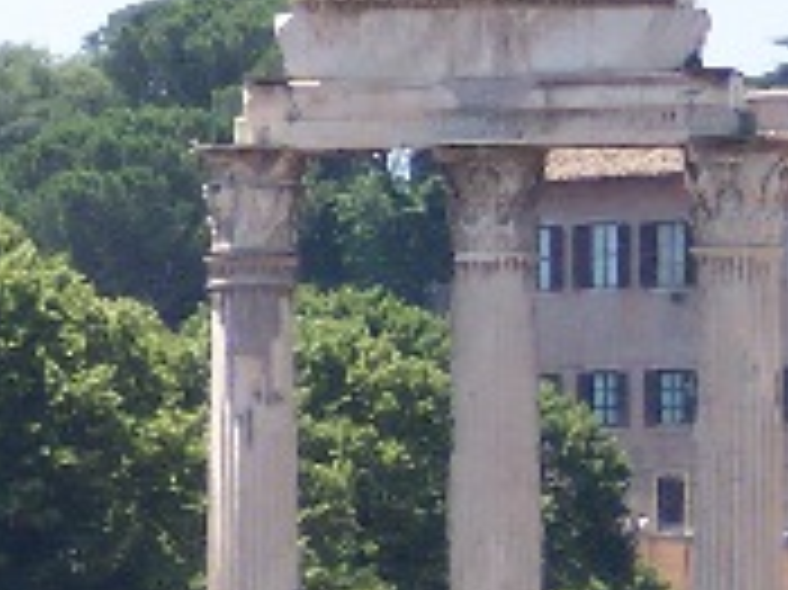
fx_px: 10487
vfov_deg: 3.2
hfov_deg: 4.3
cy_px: 239
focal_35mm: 461
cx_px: -189
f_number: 4.8
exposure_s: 1/500
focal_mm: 21.3
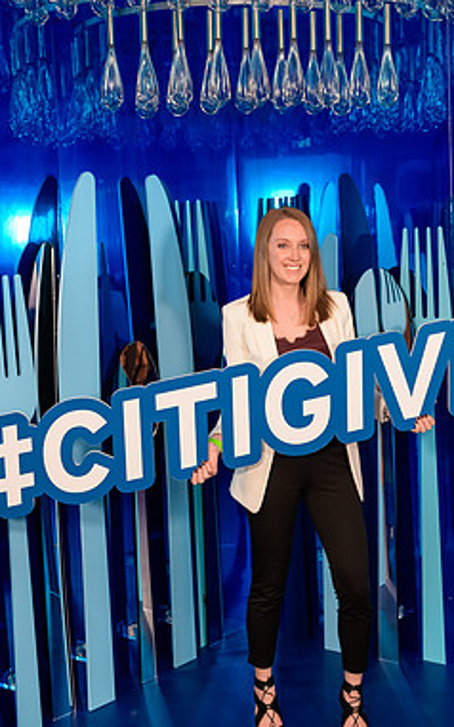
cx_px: 305
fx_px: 1168
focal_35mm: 59
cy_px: 364
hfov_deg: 21.9
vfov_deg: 34.6
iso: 1600
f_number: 3.2
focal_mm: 38
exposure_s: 1/125
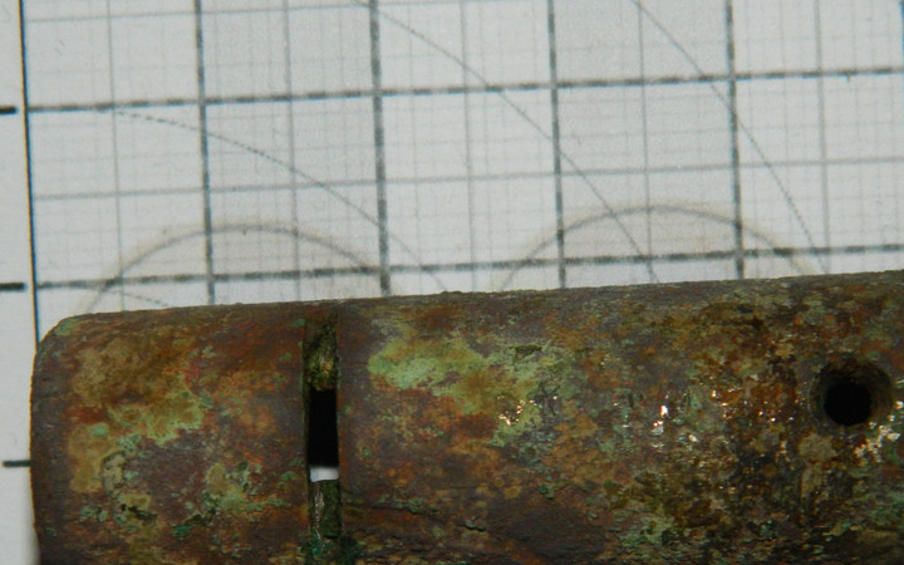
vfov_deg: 9.9
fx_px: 3252
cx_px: 482
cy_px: 437
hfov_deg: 15.8
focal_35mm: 132
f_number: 11.9
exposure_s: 1/50
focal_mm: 15.1
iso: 200
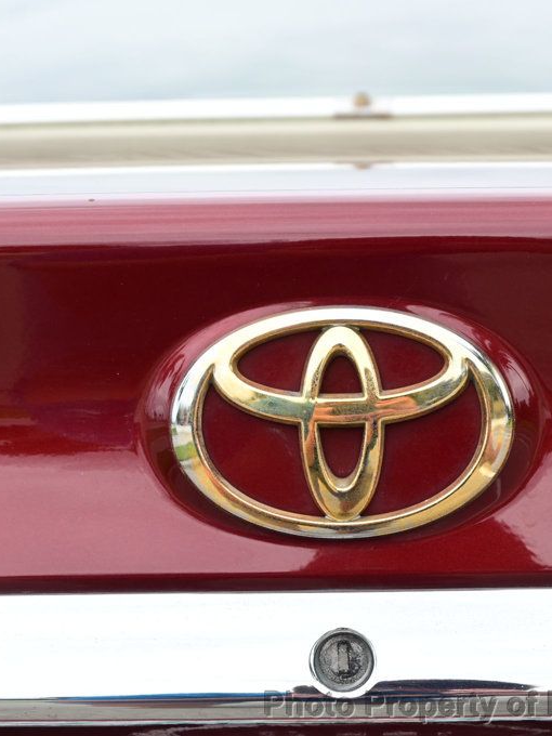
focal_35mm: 98
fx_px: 2078
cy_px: 368
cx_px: 353
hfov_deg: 15.1
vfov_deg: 20.1
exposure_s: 1/160
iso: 100
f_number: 6
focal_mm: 45
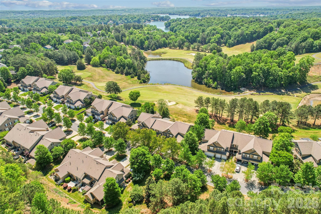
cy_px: 107
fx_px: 196
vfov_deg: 57.2
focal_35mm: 22
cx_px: 160
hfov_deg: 78.6
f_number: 2.8
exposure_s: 1/180
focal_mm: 8.4
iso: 130
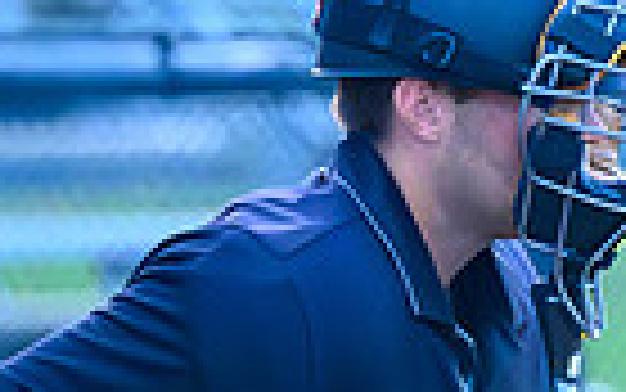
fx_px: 19372
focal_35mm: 1135
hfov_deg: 1.8
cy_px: 594
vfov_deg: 1.2
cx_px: 1012
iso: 10000
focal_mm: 175
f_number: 2.8
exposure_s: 1/2500
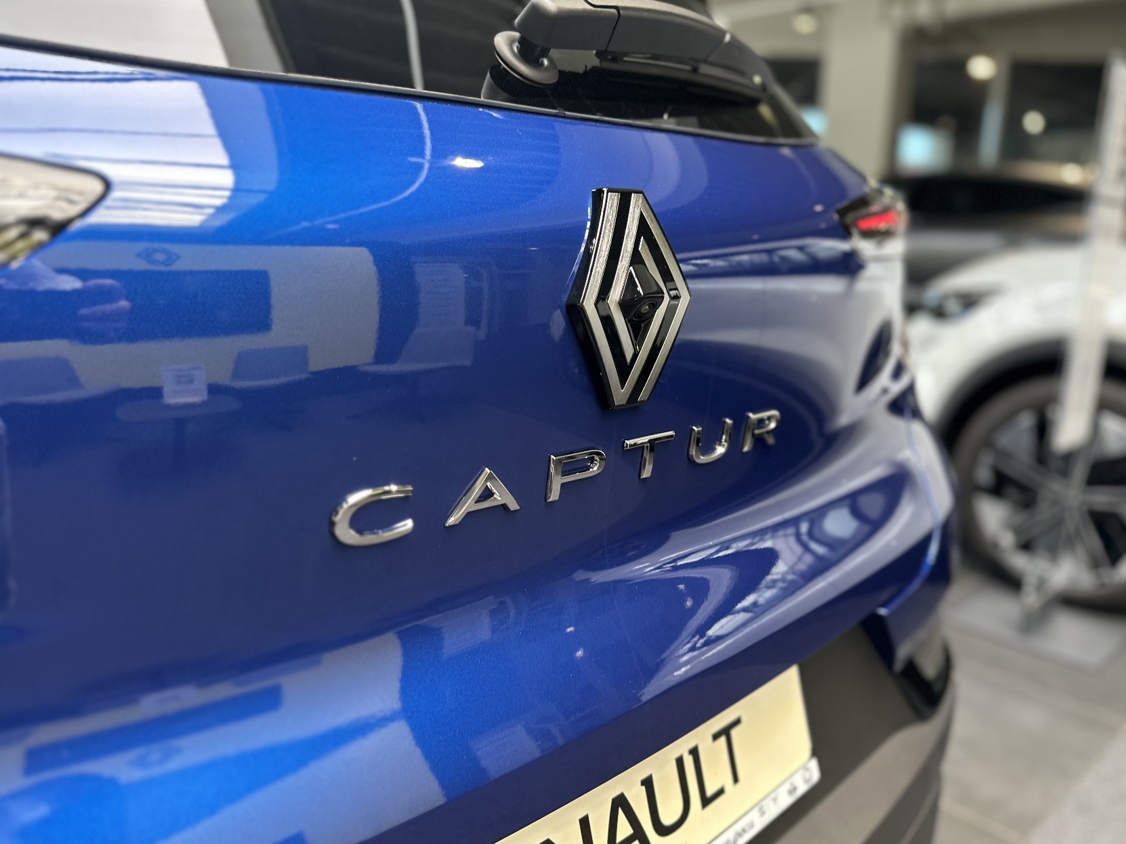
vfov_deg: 53.0
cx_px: 549
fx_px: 846
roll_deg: -1.9
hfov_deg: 67.3
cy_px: 430
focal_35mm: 26
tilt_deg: -12.4
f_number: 1.78
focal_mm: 6.86
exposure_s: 1/139
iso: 100
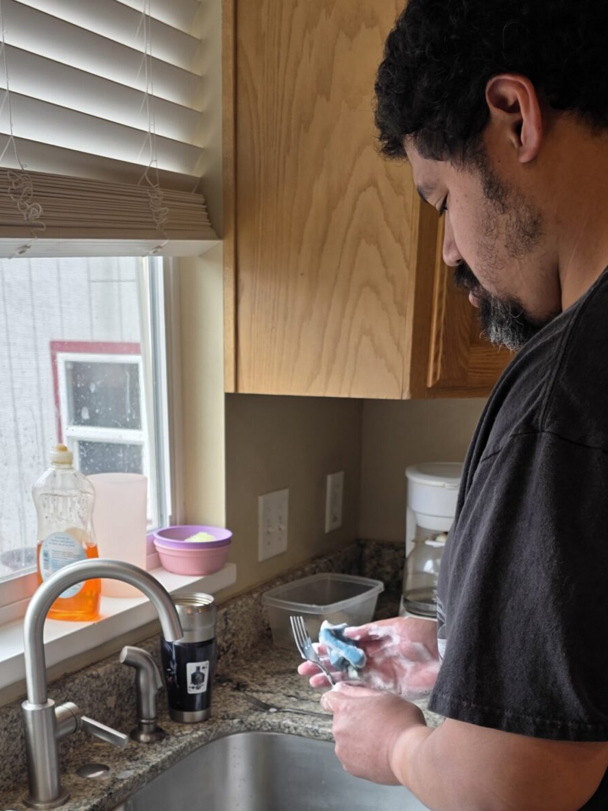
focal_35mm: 42
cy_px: 714
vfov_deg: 41.6
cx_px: 256
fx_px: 984
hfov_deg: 34.3
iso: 40
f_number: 1.7
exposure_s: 1/120
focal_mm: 6.3
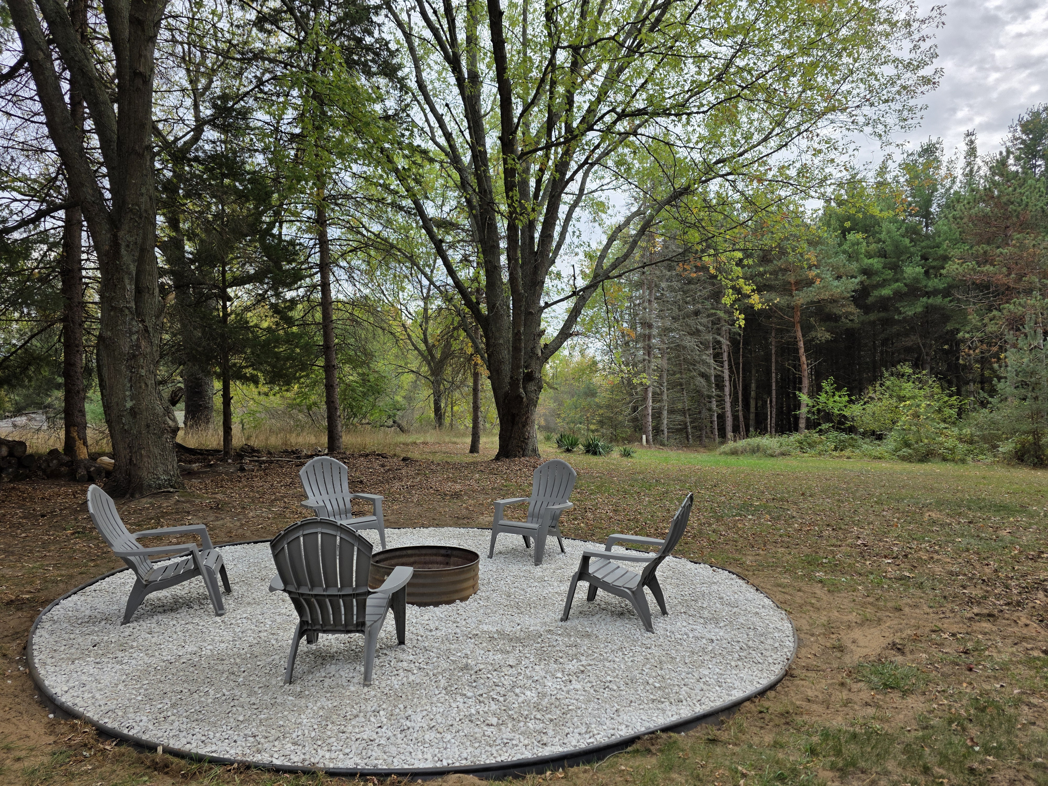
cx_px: 524
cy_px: 393
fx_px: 696
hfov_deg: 73.9
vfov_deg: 58.9
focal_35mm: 23
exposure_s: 1/2701
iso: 80
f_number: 1.7
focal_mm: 6.3
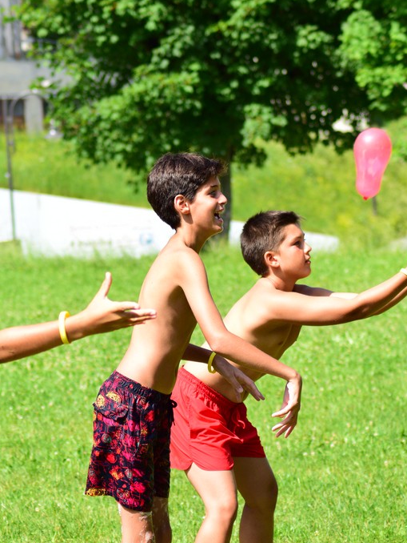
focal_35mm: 196
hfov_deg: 7.6
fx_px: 3071
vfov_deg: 10.1
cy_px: 271
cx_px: 166
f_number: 5.6
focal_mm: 90
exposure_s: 1/1250
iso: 400
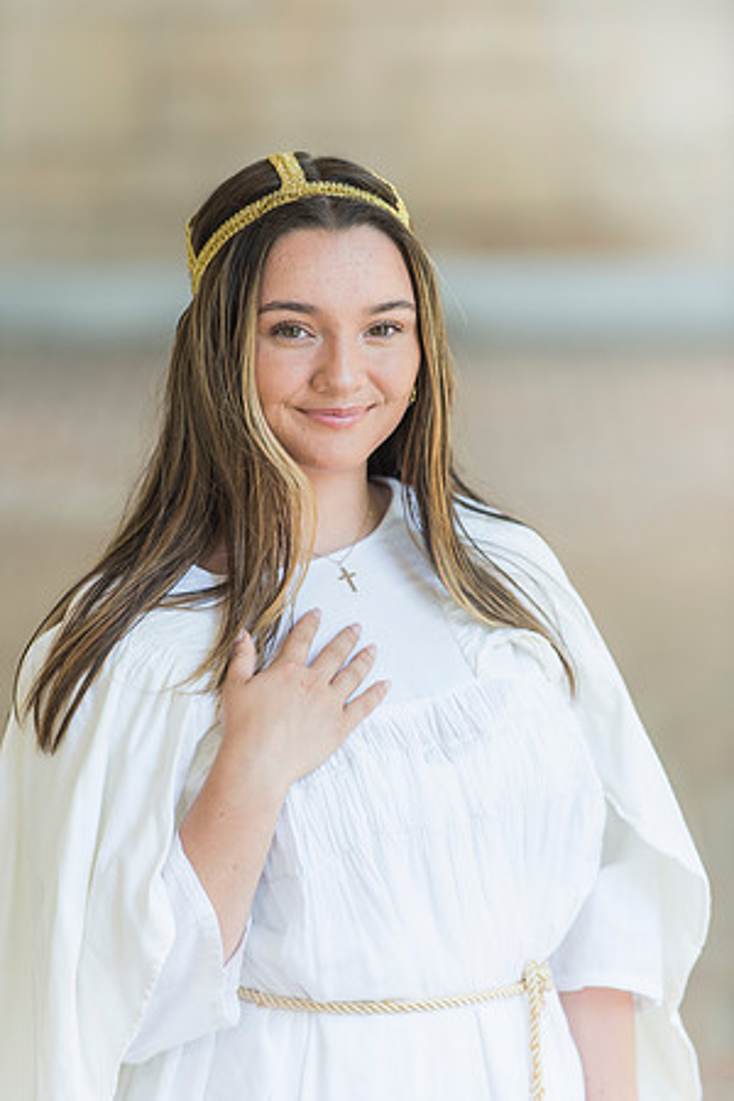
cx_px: 367
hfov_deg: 6.9
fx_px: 6116
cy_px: 550
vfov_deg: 10.3
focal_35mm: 200
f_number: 3.5
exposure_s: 1/200
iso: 320
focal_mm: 200
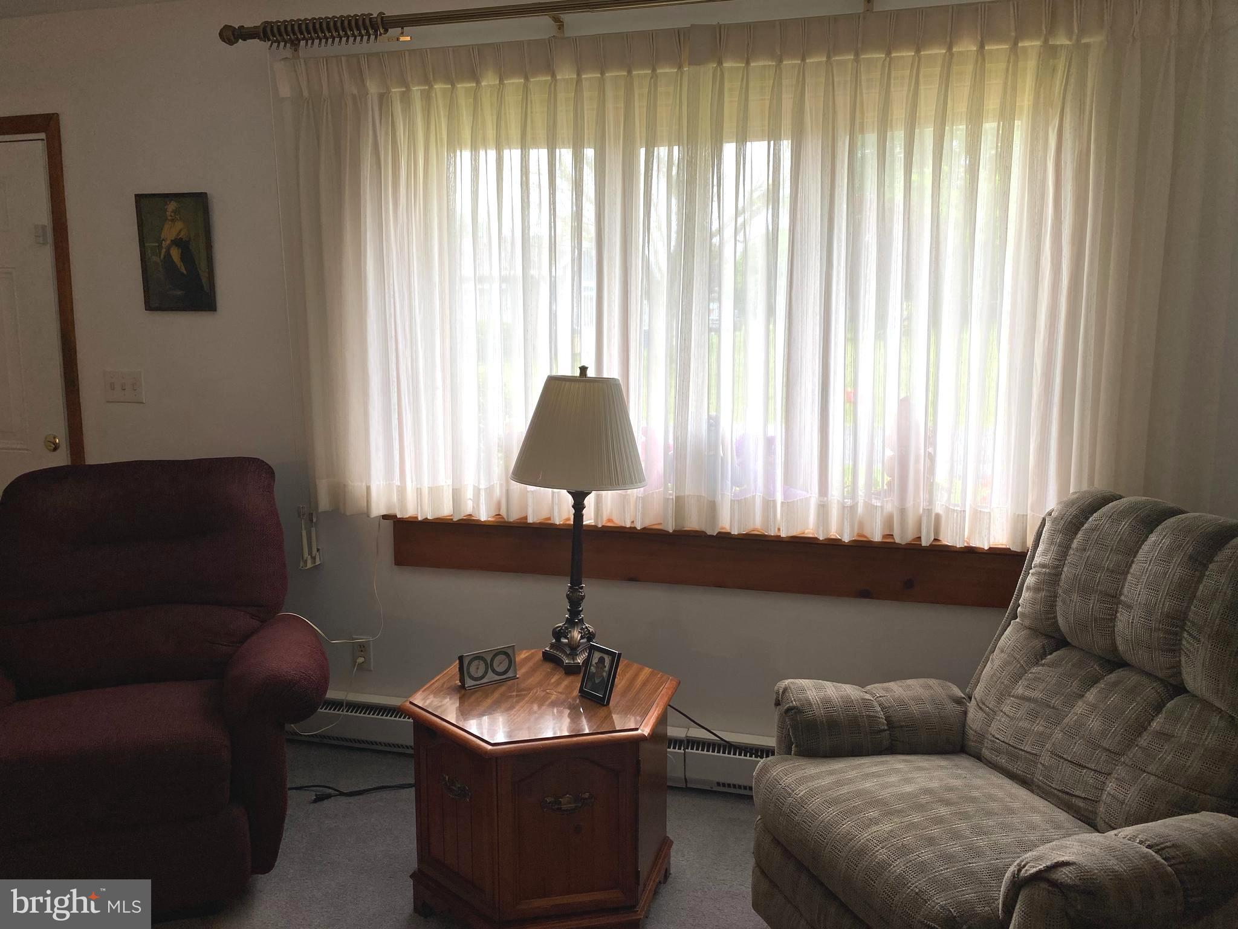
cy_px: 464
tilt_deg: -8.0
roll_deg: +0.3
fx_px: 930
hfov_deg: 67.3
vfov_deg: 53.1
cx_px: 619
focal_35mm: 26
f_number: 1.8
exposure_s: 1/120
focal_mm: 4.25
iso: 50
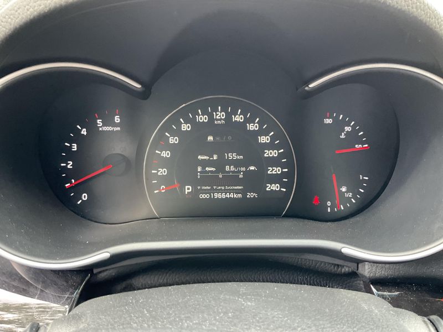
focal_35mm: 29
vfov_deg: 48.2
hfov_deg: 61.7
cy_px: 166
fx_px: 371
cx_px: 222
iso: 125
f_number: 1.8
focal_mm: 3
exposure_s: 1/60
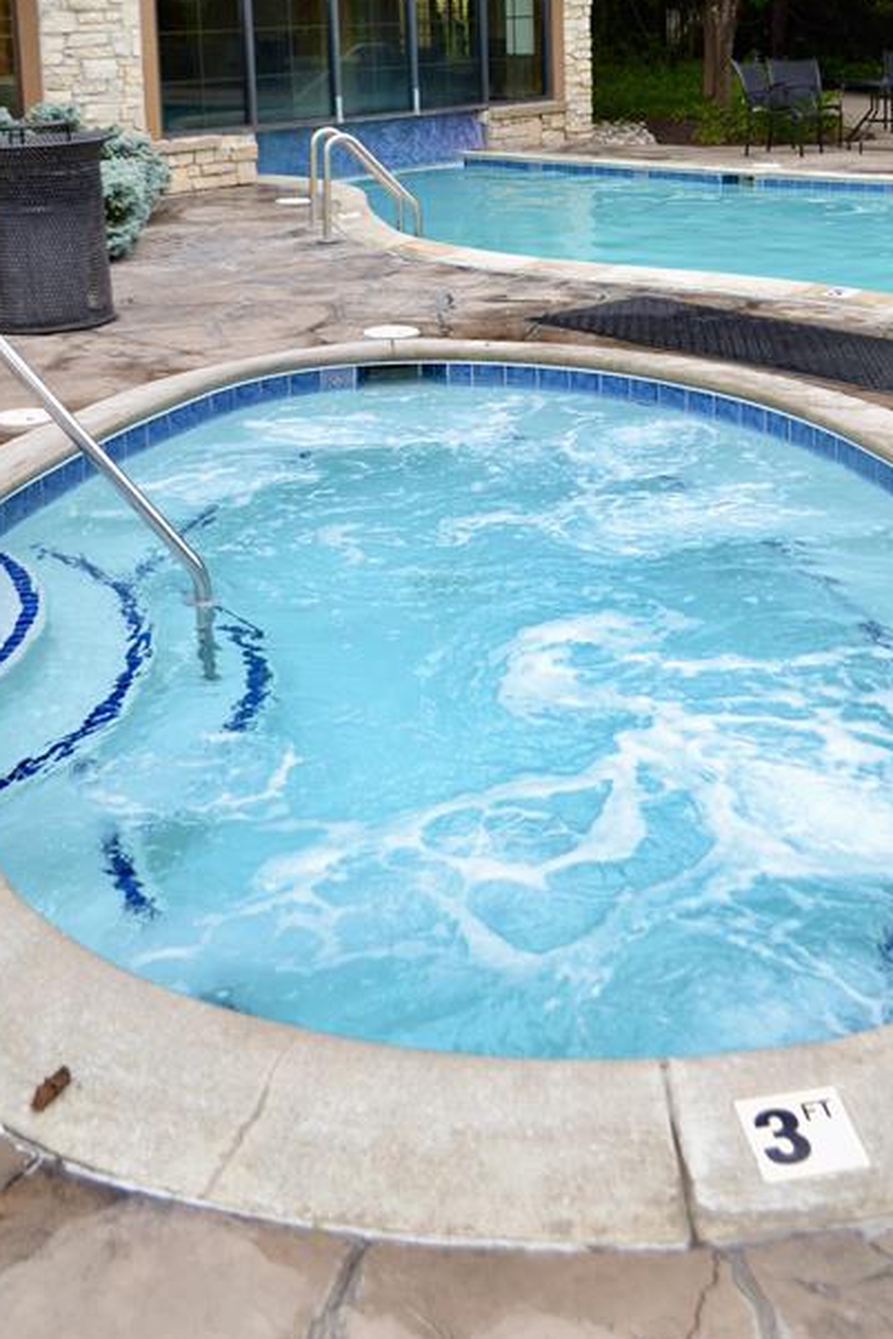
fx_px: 1600
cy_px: 304
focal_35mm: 43
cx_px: 542
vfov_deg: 43.7
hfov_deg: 31.1
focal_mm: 18
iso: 100
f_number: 4
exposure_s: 1/160
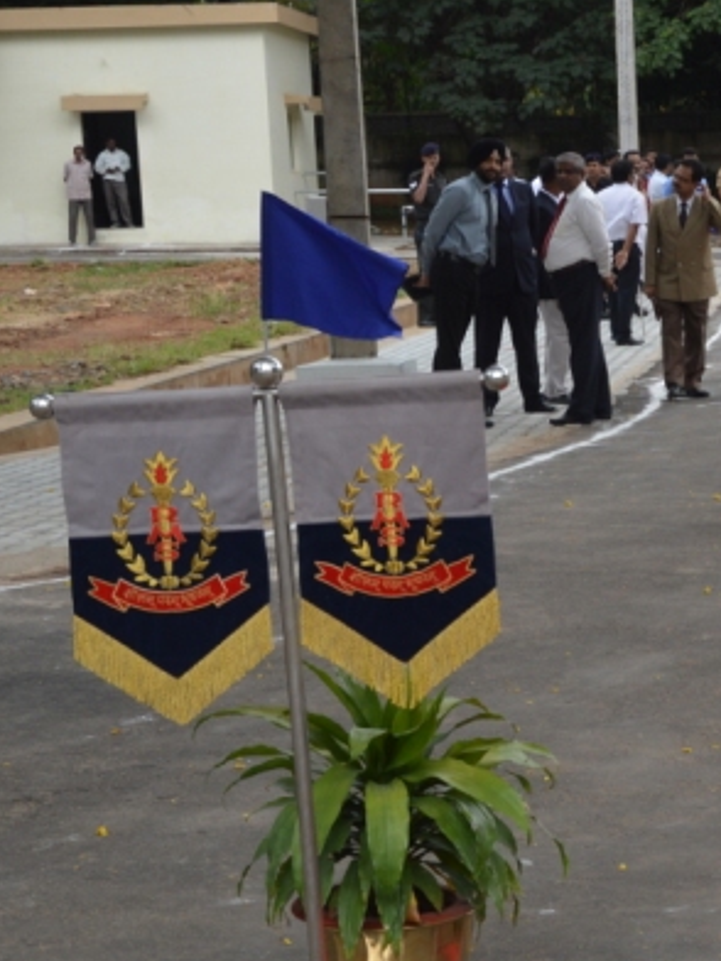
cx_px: 937
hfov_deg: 14.5
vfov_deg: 20.0
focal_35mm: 98
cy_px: 469
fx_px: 2722
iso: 220
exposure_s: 1/125
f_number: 5.6
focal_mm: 26
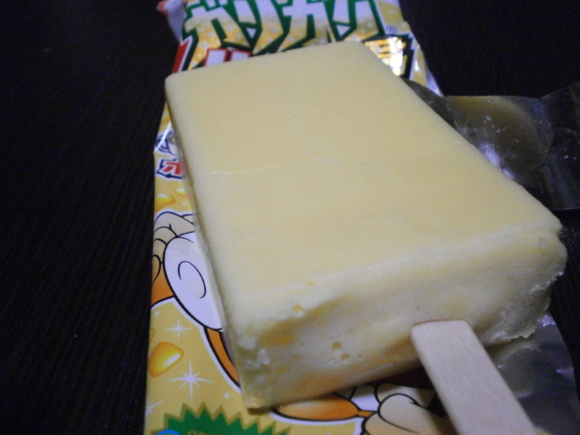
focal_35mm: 32
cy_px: 218
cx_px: 290
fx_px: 536
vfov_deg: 44.2
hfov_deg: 56.8
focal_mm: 5.8
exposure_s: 1/60
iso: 800
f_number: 3.1
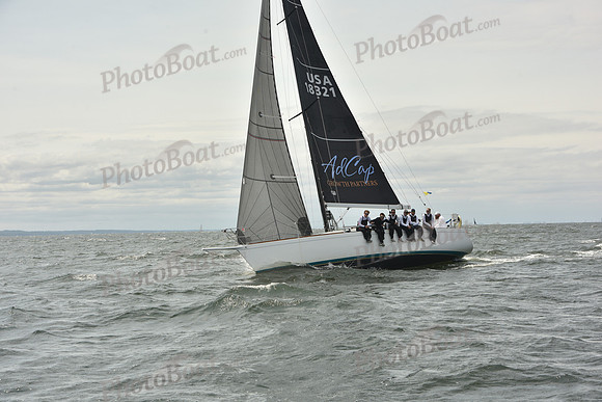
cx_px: 301
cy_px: 201
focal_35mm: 70
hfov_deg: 28.8
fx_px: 1171
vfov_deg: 19.5
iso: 250
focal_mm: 70
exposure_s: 1/800
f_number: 10
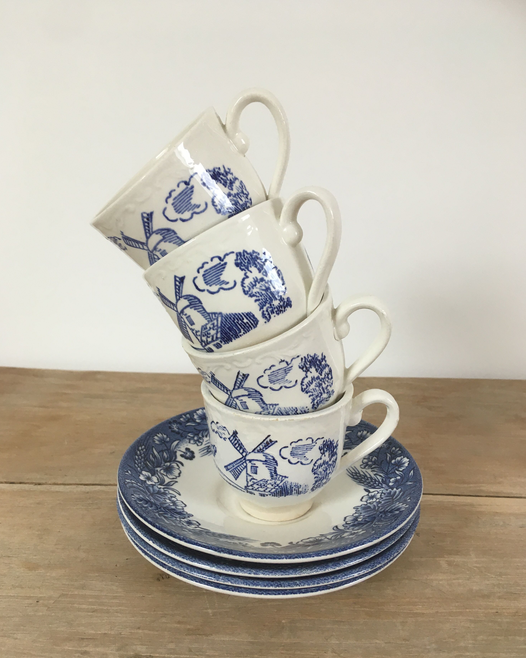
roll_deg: -1.7
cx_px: 262
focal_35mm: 31
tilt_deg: -18.8
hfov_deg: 47.1
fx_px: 603
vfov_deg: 57.1
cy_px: 357
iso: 80
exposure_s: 1/33
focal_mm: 4.15
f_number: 2.2
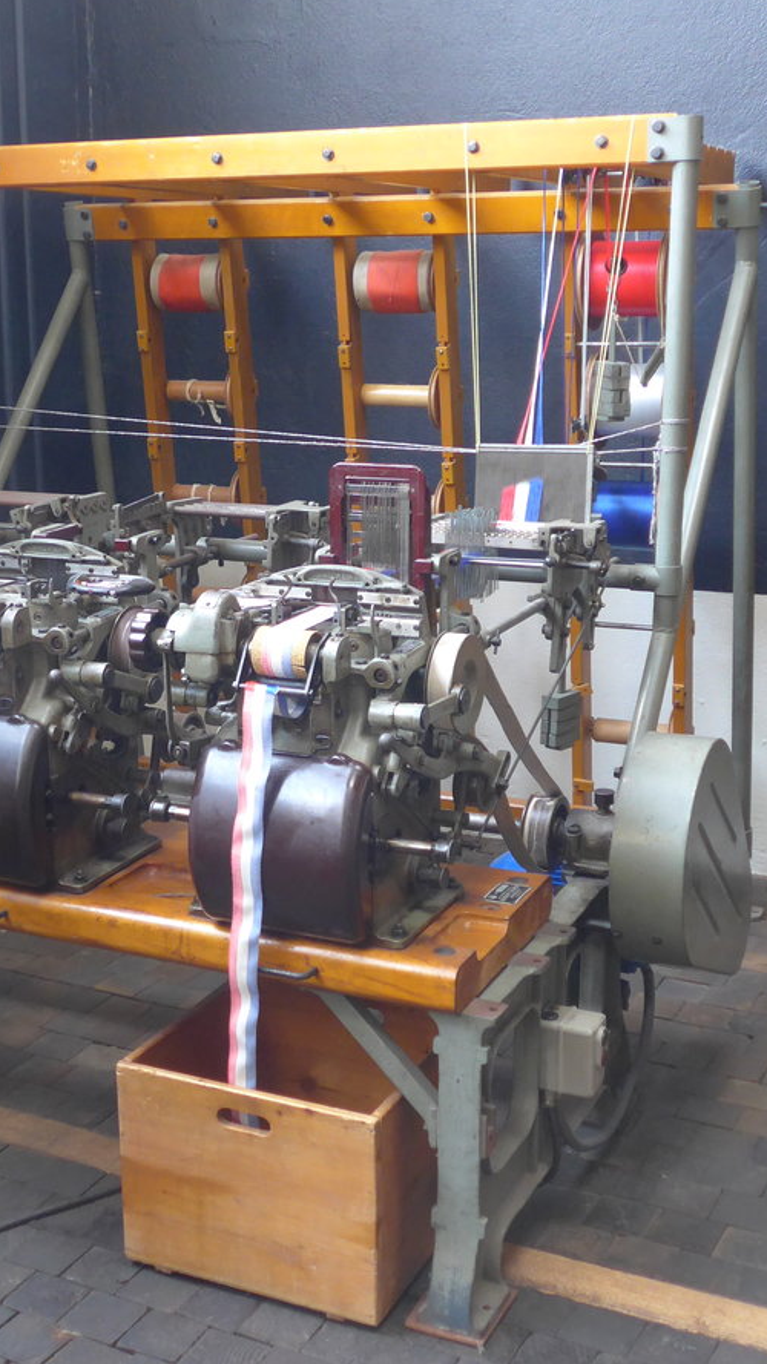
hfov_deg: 23.8
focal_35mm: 50
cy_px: 681
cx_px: 230
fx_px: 1808
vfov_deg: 41.3
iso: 400
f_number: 2.3
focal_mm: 7
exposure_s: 1/30
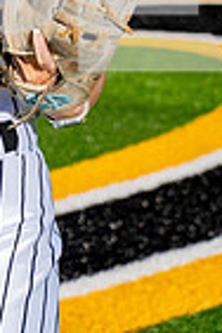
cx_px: -109
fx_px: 1887
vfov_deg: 9.8
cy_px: -165
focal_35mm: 204
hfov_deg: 6.6
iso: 100
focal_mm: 64
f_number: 4
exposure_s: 1/1000
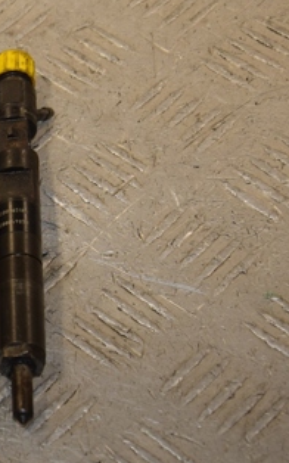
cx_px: -178
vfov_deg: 12.9
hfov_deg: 7.9
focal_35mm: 162
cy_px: 223
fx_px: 2043
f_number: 7.1
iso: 800
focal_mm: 52
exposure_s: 1/200
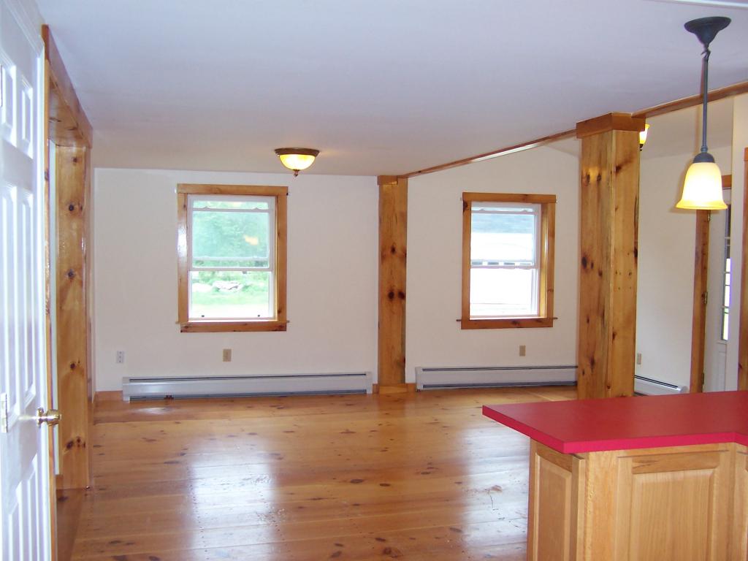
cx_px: 374
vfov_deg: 39.7
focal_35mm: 36
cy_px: 280
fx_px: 778
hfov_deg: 51.4
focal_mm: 5.6
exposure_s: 1/60
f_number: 2.8
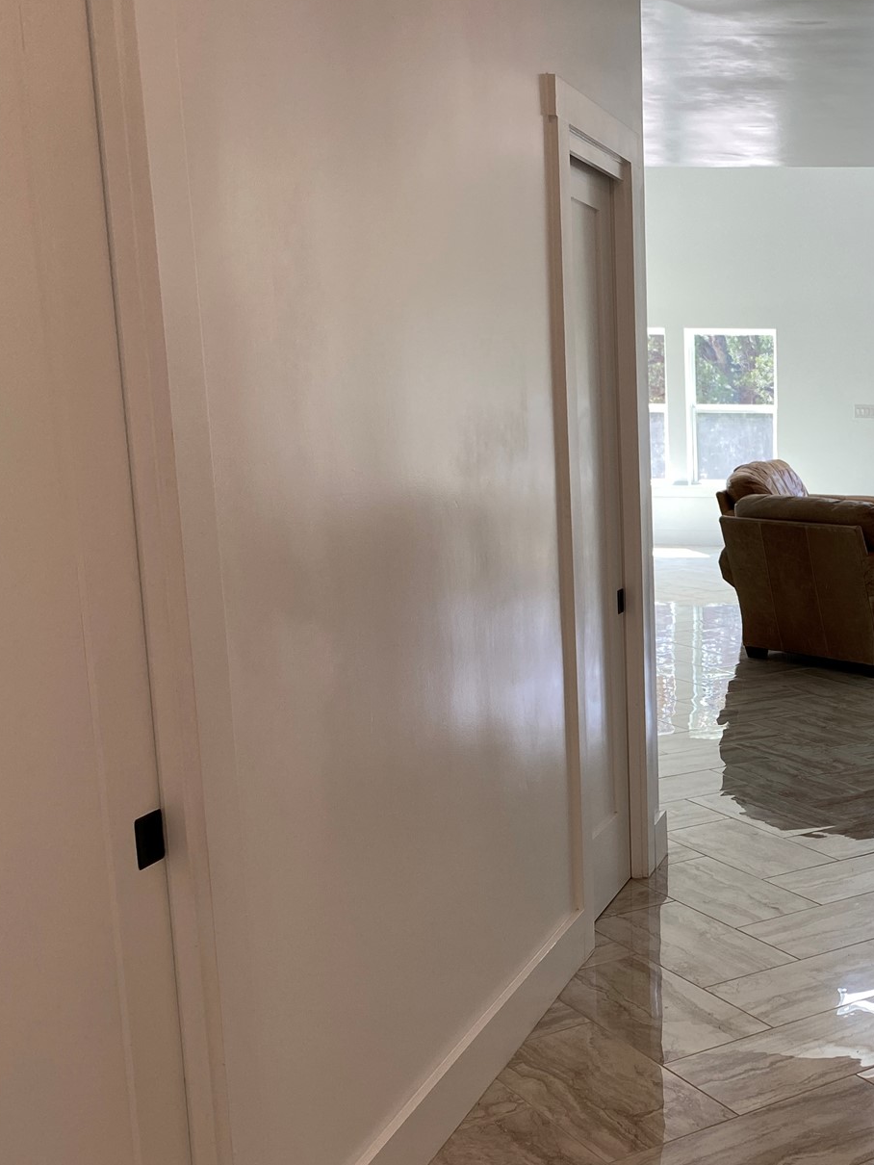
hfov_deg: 30.3
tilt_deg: -14.1
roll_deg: -0.7
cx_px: 894
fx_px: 1481
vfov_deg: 42.7
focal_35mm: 44
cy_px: 710
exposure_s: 1/120
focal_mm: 4.25
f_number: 1.8
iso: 40
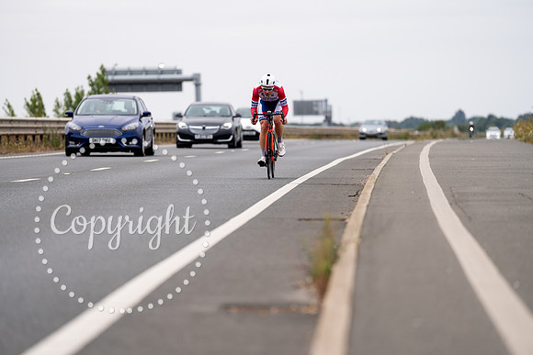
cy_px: 178
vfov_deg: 6.9
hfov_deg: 10.3
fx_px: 2962
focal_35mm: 200
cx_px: 266
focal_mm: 200
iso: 100
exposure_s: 1/800
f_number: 3.2
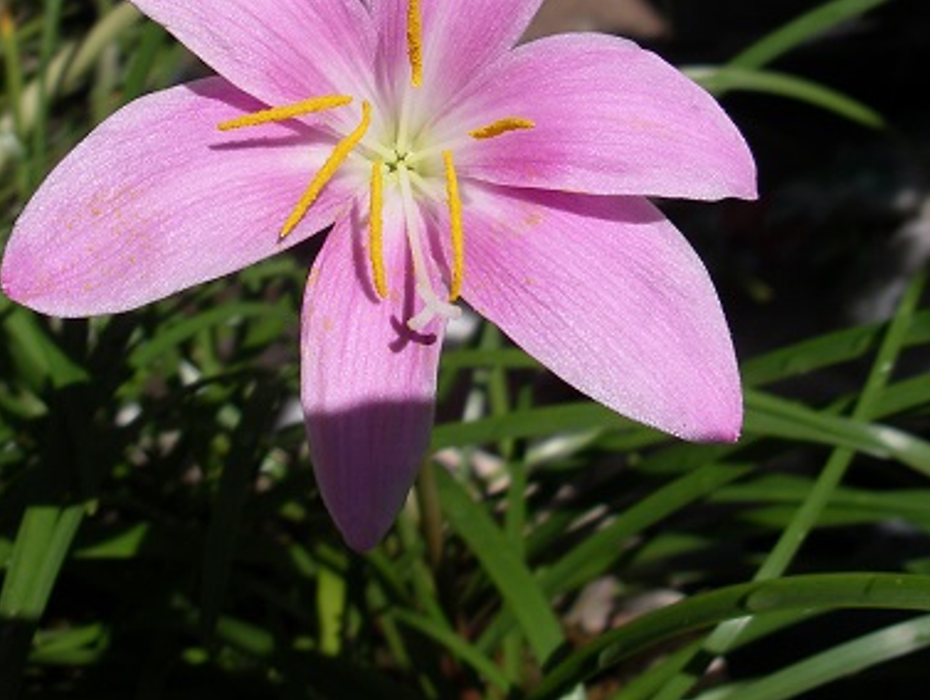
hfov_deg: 32.0
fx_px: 1615
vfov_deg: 24.1
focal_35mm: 60
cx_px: 348
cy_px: 145
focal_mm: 7.8
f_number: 2.8
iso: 80
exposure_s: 1/2500
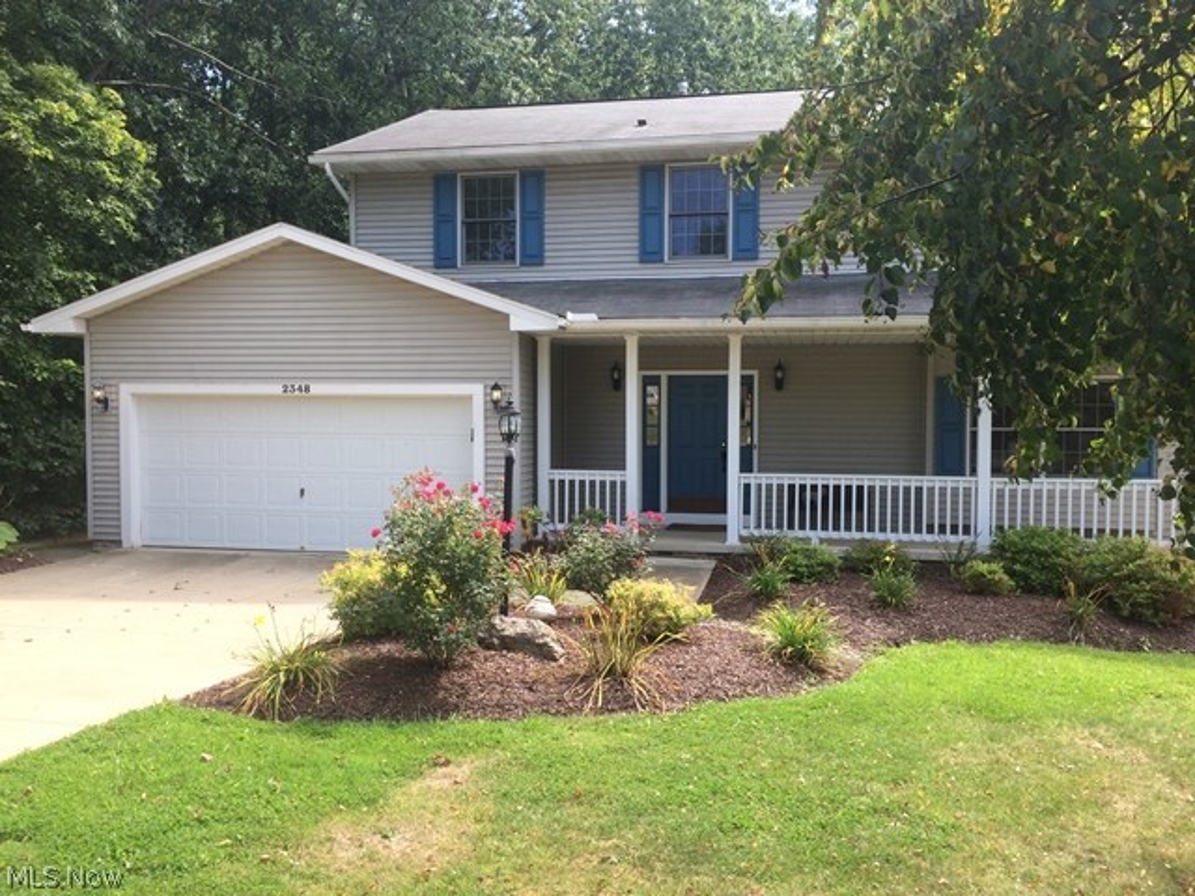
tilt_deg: -3.1
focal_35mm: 29
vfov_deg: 48.2
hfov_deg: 61.7
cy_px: 448
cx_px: 598
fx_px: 1001
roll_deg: -0.1
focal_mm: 4.15
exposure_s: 1/554
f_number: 2.2
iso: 32
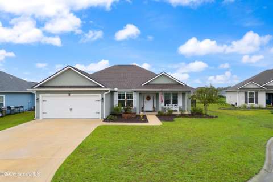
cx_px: 136
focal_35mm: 22
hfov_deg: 78.6
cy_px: 91
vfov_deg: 57.1
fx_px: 167
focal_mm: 8.38
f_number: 2.8
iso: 100
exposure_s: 1/640
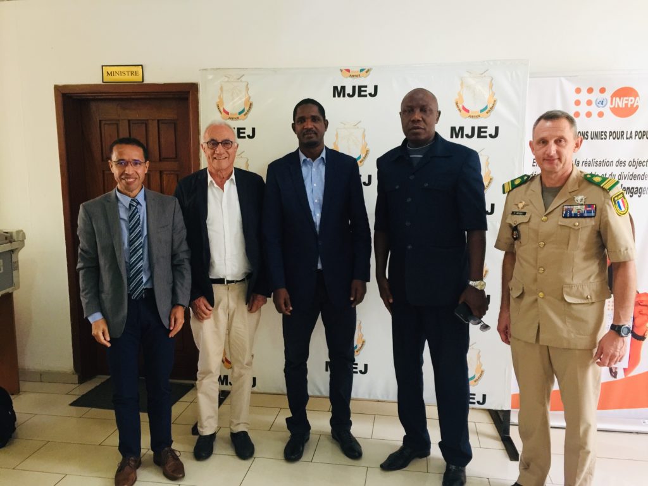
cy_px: 243
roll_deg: -1.5
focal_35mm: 29
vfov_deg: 48.2
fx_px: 543
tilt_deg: -8.7
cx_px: 324
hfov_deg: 61.7
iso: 160
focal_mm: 4.15
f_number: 2.2
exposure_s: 1/17
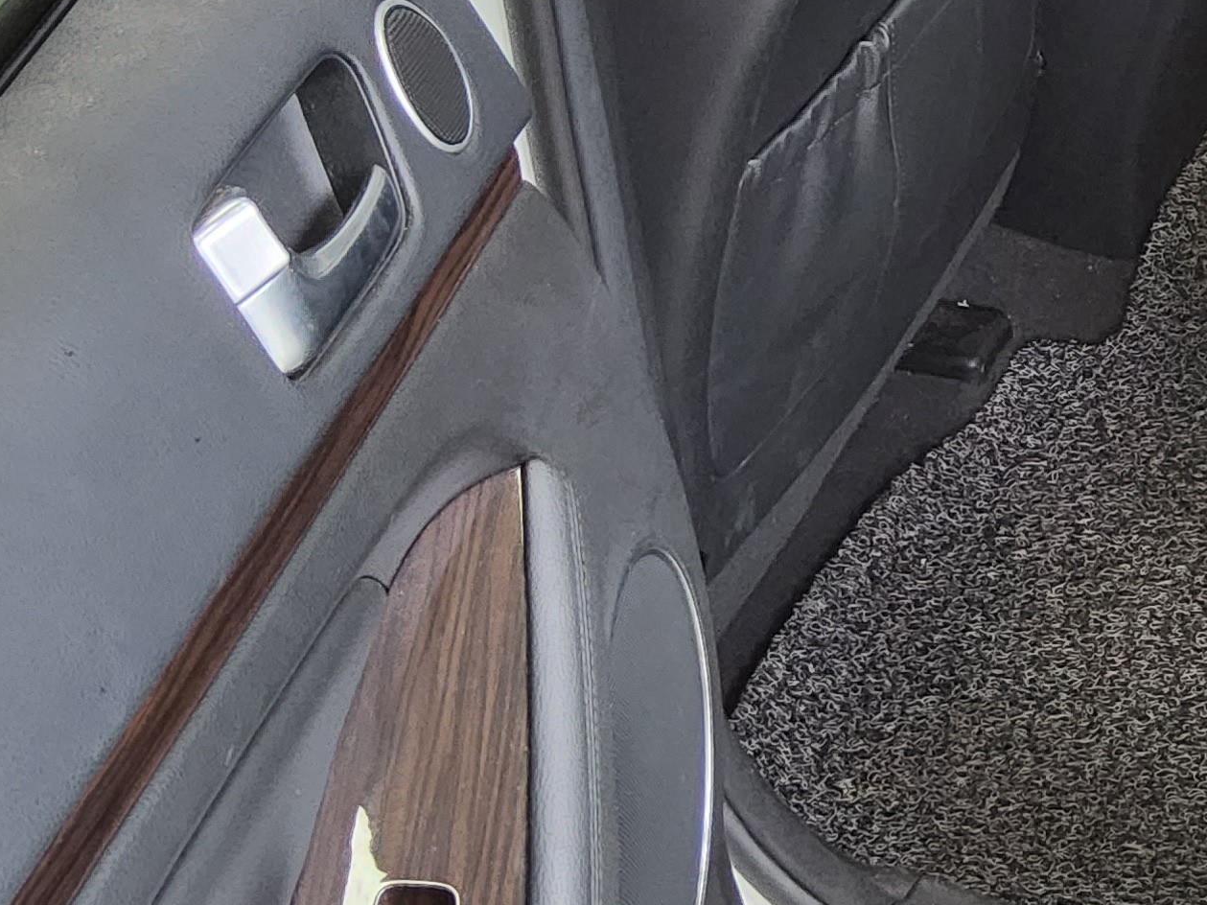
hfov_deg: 21.6
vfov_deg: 17.7
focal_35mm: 82
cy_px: 50
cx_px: 1544
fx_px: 2859
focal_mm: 3.08
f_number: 2
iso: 160
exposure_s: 1/120
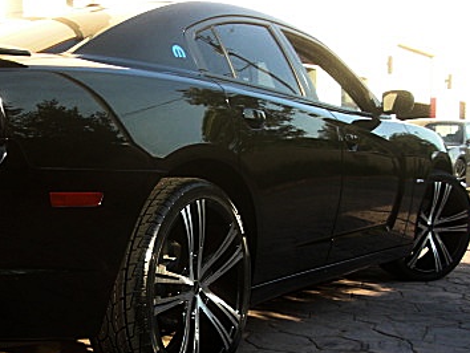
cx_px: 105
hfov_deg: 29.2
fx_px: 883
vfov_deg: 22.4
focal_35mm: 65
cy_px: 259
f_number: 2.8
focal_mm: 6.3
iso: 50
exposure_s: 1/200
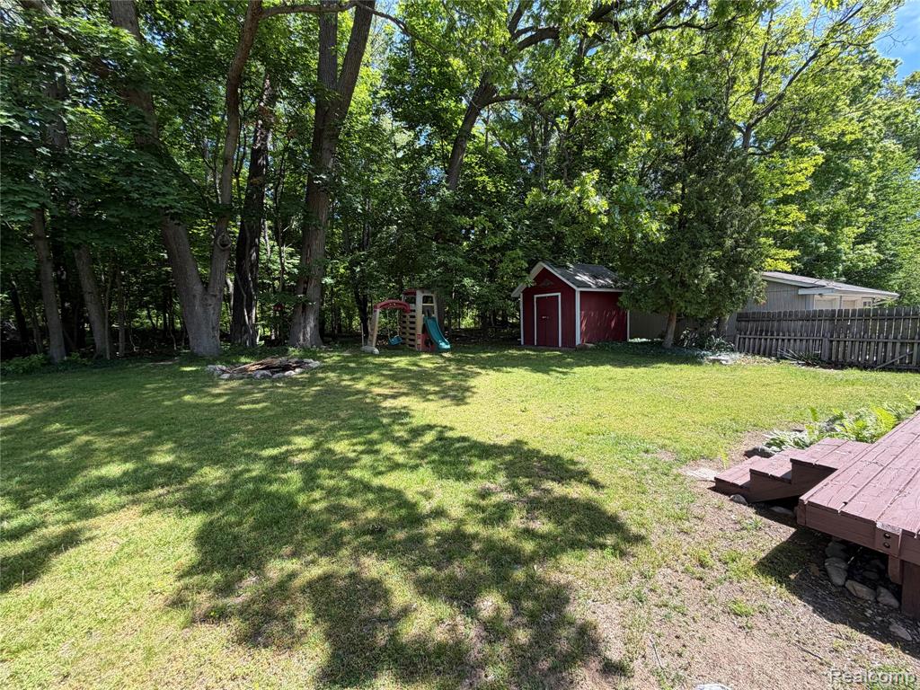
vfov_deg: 85.7
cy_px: 345
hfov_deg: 102.1
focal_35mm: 14
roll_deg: +1.5
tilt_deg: -5.3
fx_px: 372
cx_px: 460
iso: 50
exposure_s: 1/276
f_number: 2.2
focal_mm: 2.22
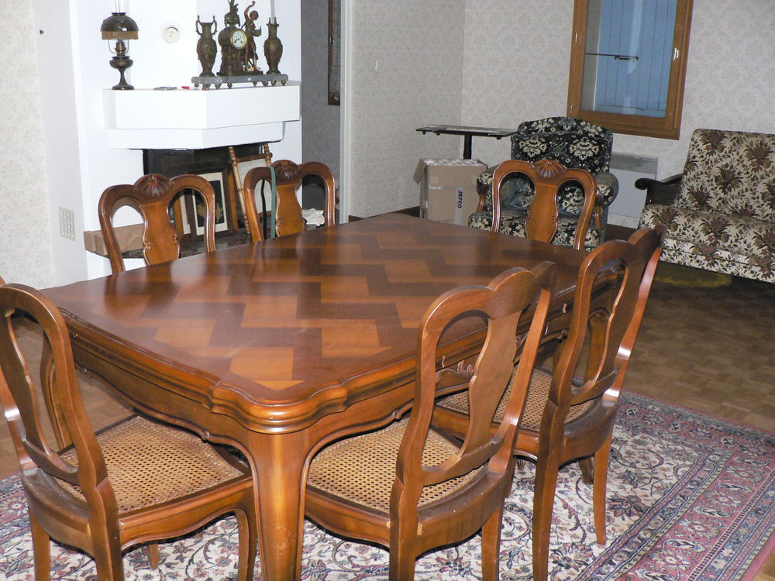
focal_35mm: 36
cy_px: 290
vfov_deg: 39.7
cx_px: 388
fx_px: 806
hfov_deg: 51.4
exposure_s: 1/60
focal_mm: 6
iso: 400
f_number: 2.8
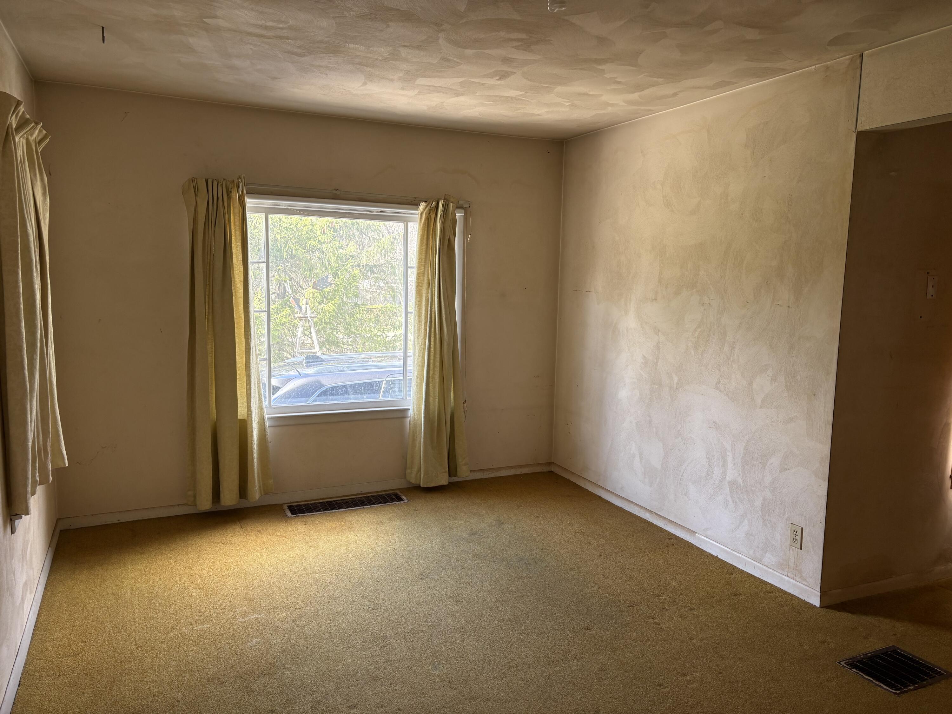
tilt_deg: -6.4
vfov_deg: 53.1
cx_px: 476
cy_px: 357
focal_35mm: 26
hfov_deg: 67.3
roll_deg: -0.8
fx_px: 715
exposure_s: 1/121
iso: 40
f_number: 1.6
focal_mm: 5.96
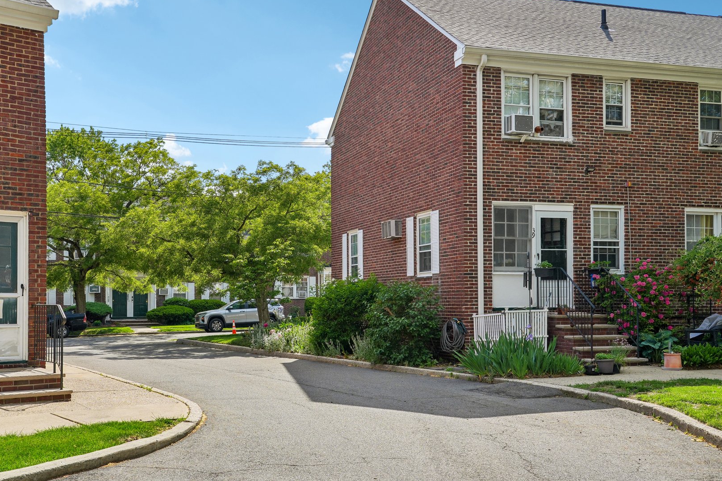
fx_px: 762
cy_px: 279
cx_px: 325
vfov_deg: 35.0
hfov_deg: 50.6
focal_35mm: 38
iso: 125
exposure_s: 1/400
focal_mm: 30
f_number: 8
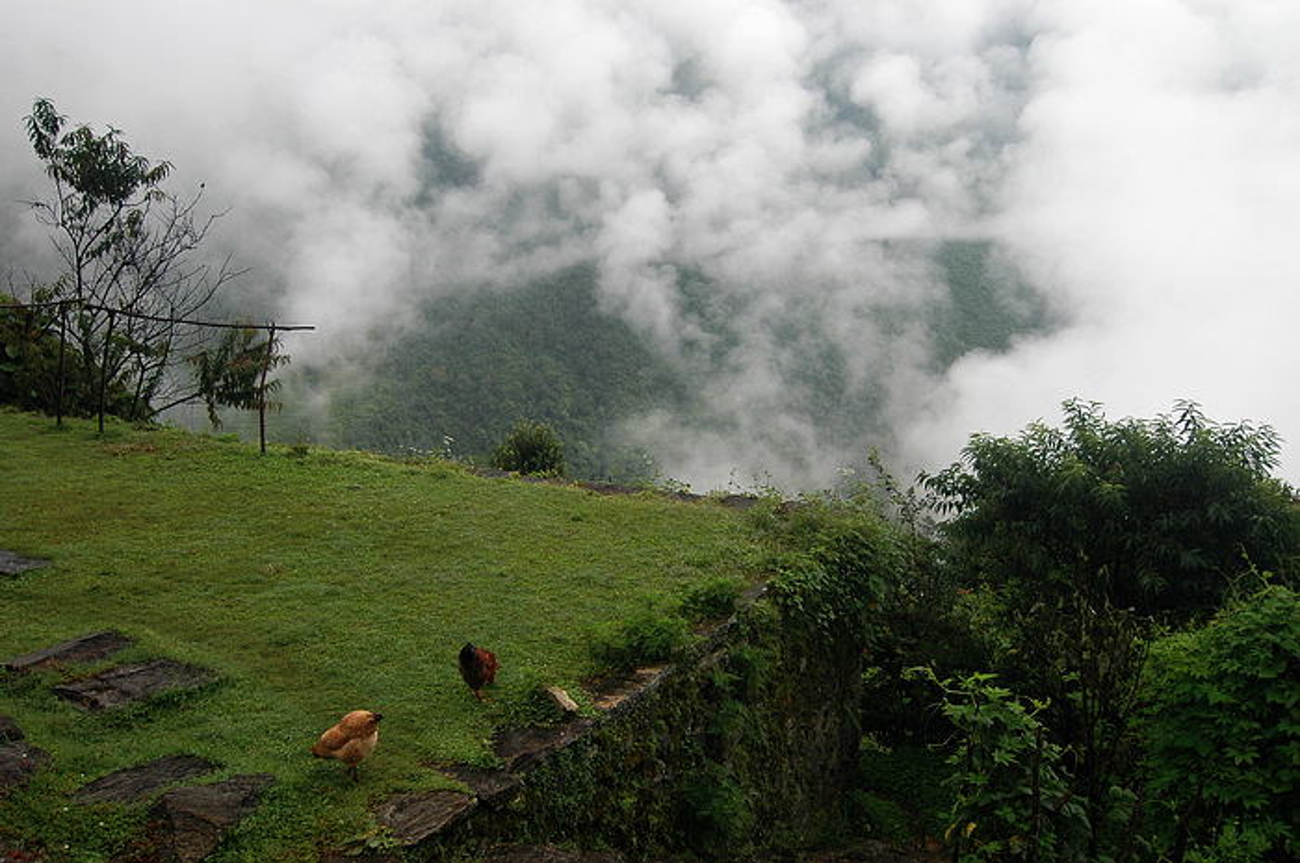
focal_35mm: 30
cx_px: 650
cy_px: 432
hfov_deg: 62.0
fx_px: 1082
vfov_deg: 43.5
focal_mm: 20
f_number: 4
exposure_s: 1/200
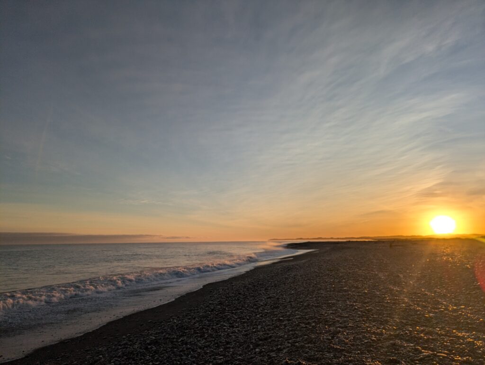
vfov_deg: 54.9
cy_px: 182
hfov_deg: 69.4
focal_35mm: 25
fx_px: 350
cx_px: 242
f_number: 1.89
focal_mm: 5.43
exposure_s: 1/3953
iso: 45
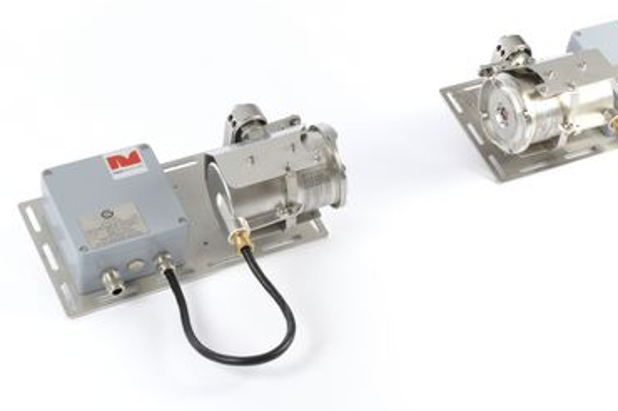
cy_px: 159
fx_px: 1389
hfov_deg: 25.0
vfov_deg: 16.8
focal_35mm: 81
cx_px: 376
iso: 200
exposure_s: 1/100
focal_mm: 40
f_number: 16
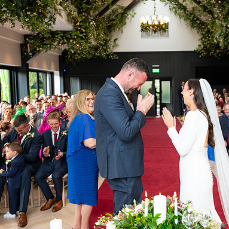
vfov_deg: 37.6
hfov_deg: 37.3
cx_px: 148
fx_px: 337
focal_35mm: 45
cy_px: 115
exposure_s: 1/160
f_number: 3.5
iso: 640
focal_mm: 35
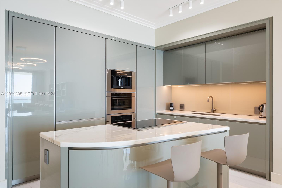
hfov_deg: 73.7
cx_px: 141
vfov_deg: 53.1
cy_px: 94
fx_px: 188
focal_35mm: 24
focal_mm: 24
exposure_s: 1/10
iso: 250
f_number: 8
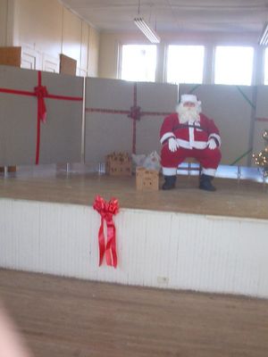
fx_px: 403
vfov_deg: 47.9
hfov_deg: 36.8
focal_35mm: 39
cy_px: 178
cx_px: 134
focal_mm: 6
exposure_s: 1/30
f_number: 4.5
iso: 140
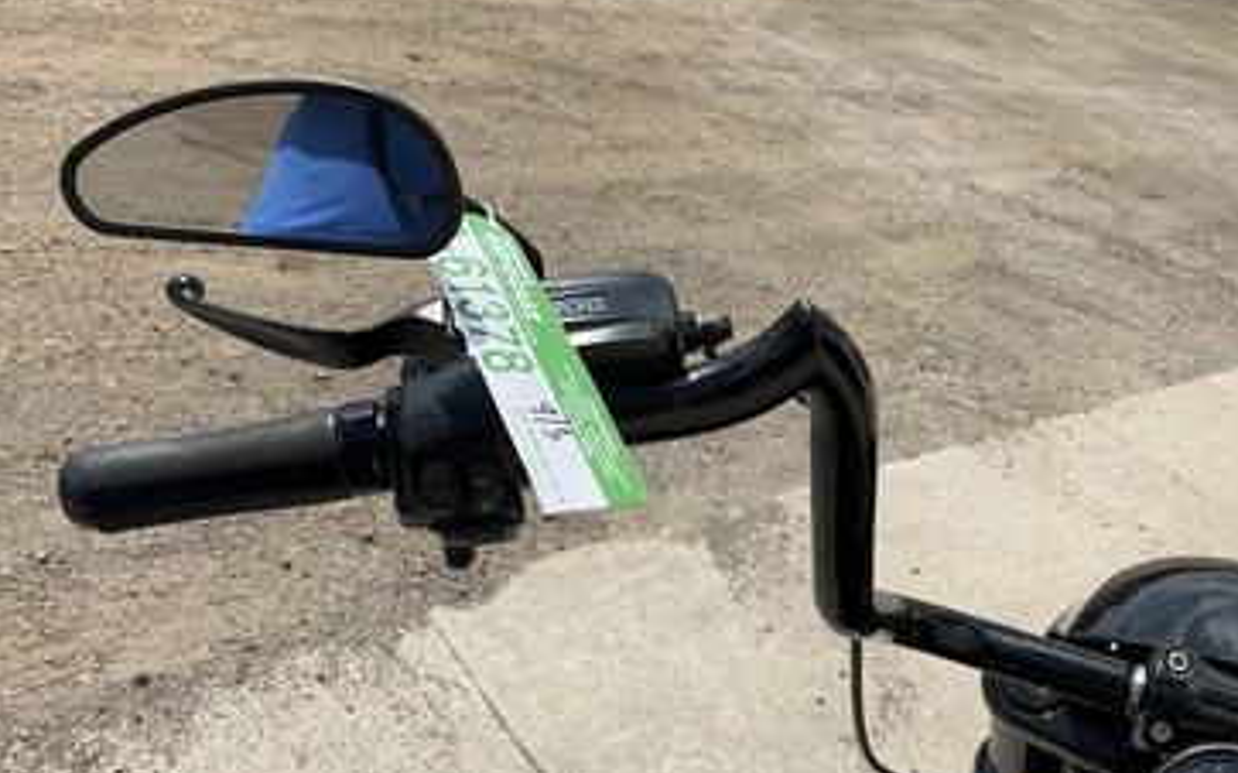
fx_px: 1147
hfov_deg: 56.7
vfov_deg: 37.2
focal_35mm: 34
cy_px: 407
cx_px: 619
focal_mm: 3
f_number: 1.8
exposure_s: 1/2959
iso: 25
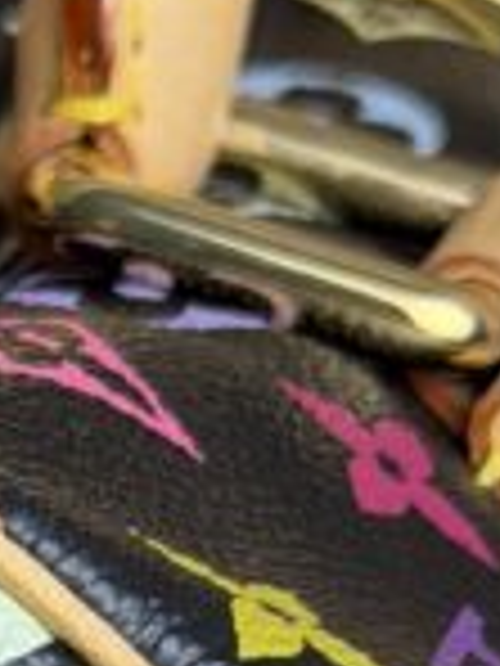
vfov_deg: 7.4
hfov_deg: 5.6
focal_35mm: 260
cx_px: -468
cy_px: 1228
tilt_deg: -22.3
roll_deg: -2.5
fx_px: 5007
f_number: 1.78
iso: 80
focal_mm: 6.76
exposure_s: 1/120
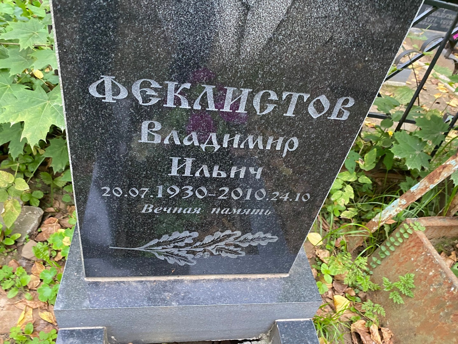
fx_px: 344
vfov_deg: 53.1
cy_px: 172
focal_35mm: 26
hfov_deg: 67.3
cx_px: 229
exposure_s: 1/50
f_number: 1.8
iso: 500
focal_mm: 4.25
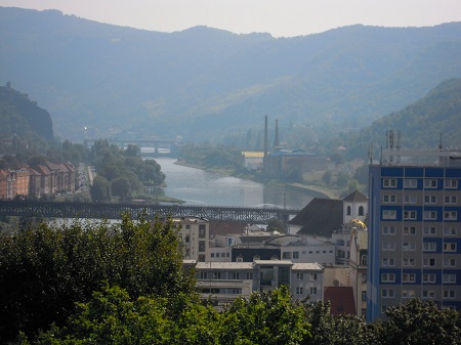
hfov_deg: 15.7
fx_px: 1677
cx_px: 230
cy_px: 172
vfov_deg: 11.8
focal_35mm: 126
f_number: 12.4
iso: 100
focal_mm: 22.6
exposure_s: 1/125
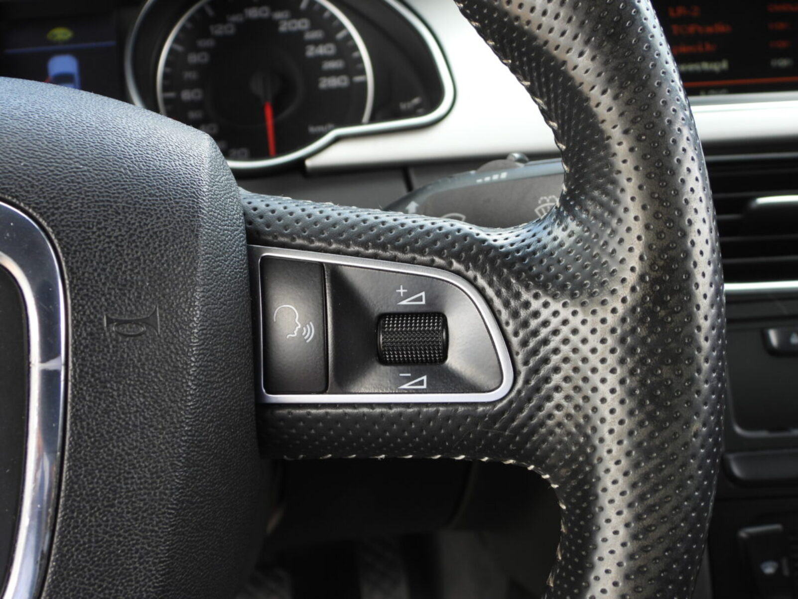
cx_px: 399
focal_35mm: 47
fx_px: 1084
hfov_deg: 40.4
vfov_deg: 30.9
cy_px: 300
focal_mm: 8.5
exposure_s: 1/60
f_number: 3.2
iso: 100
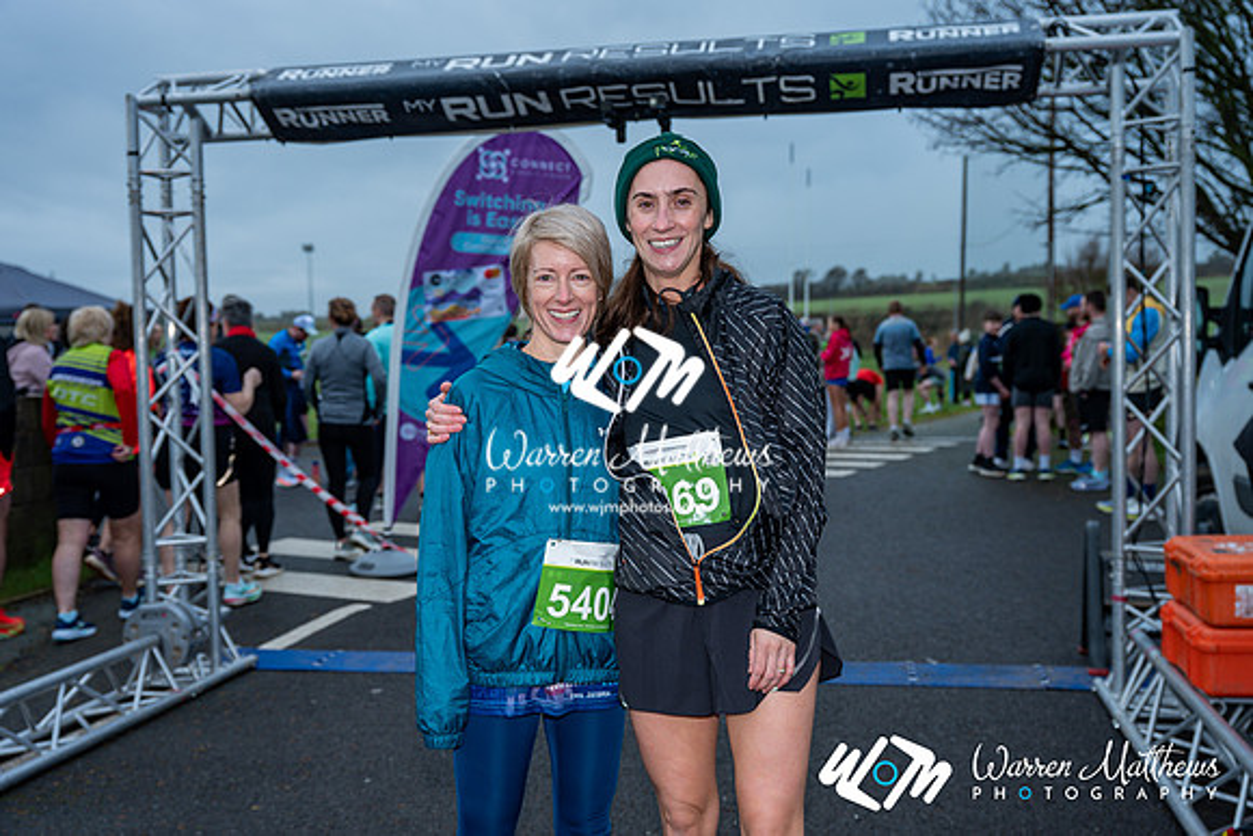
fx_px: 1323
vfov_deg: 35.1
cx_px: 626
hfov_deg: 50.7
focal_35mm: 38
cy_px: 418
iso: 100
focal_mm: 38
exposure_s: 1/250
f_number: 4
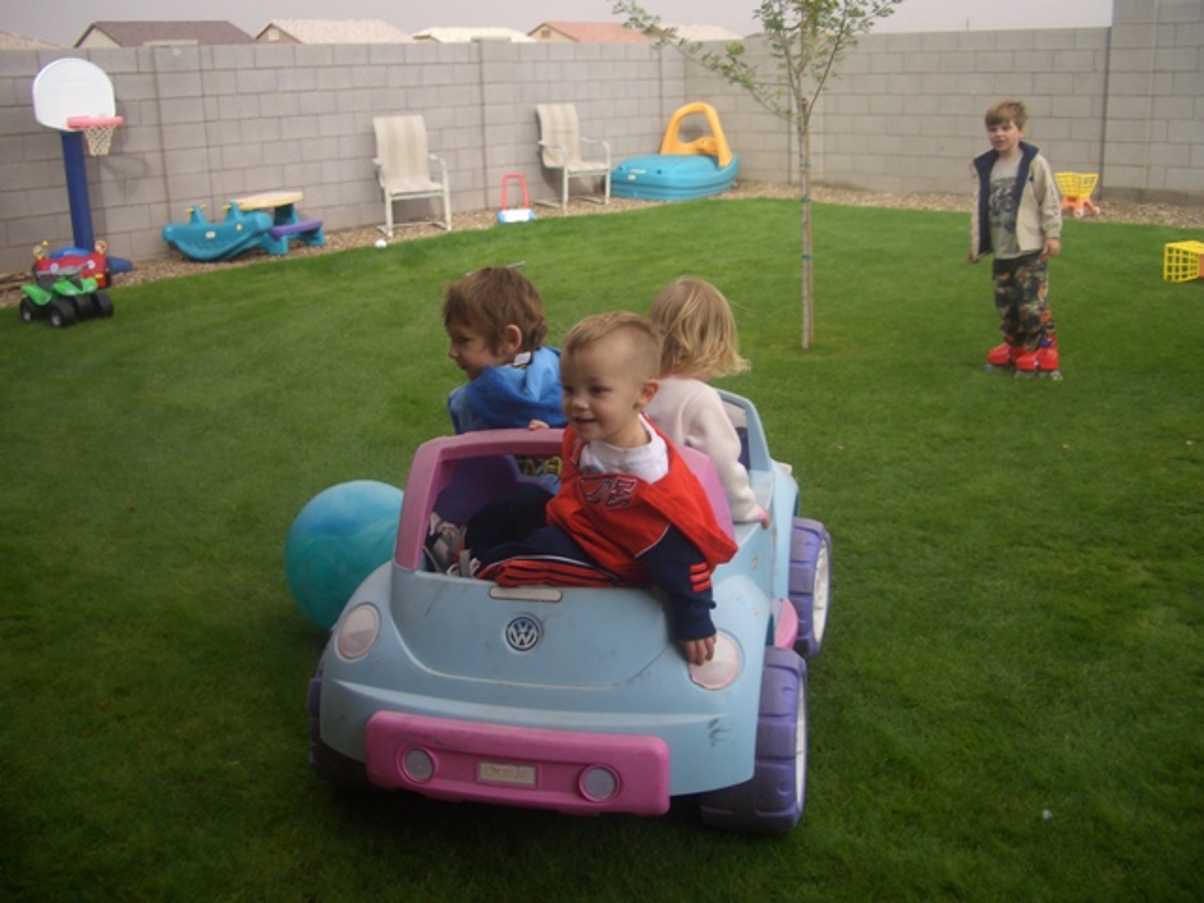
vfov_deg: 40.7
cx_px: 602
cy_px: 452
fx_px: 1217
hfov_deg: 52.6
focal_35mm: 35
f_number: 2.6
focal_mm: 5.8
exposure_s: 1/160
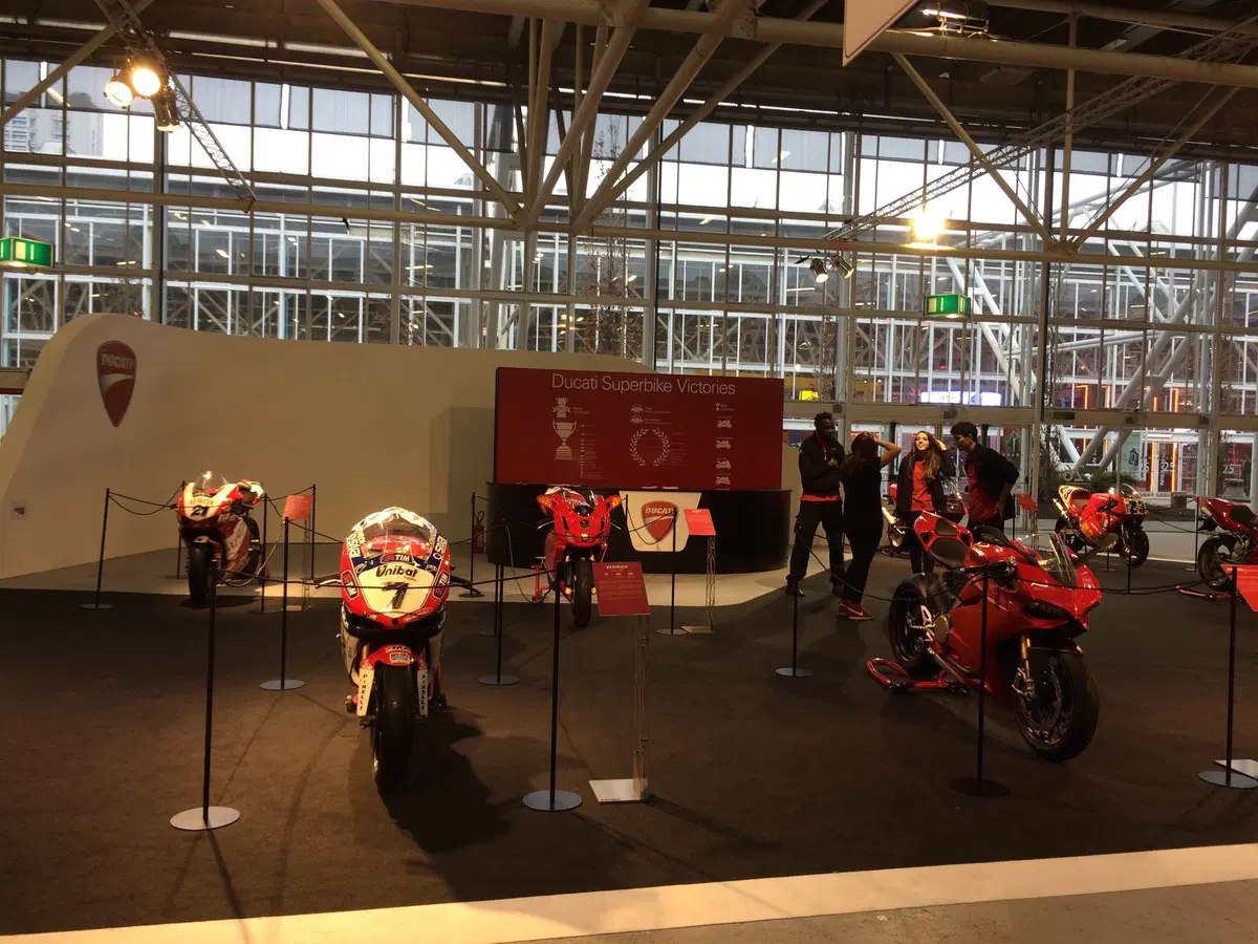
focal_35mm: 29
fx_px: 1054
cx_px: 629
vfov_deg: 48.2
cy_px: 472
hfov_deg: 61.7
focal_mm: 4.15
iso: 40
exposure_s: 1/40
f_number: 2.2
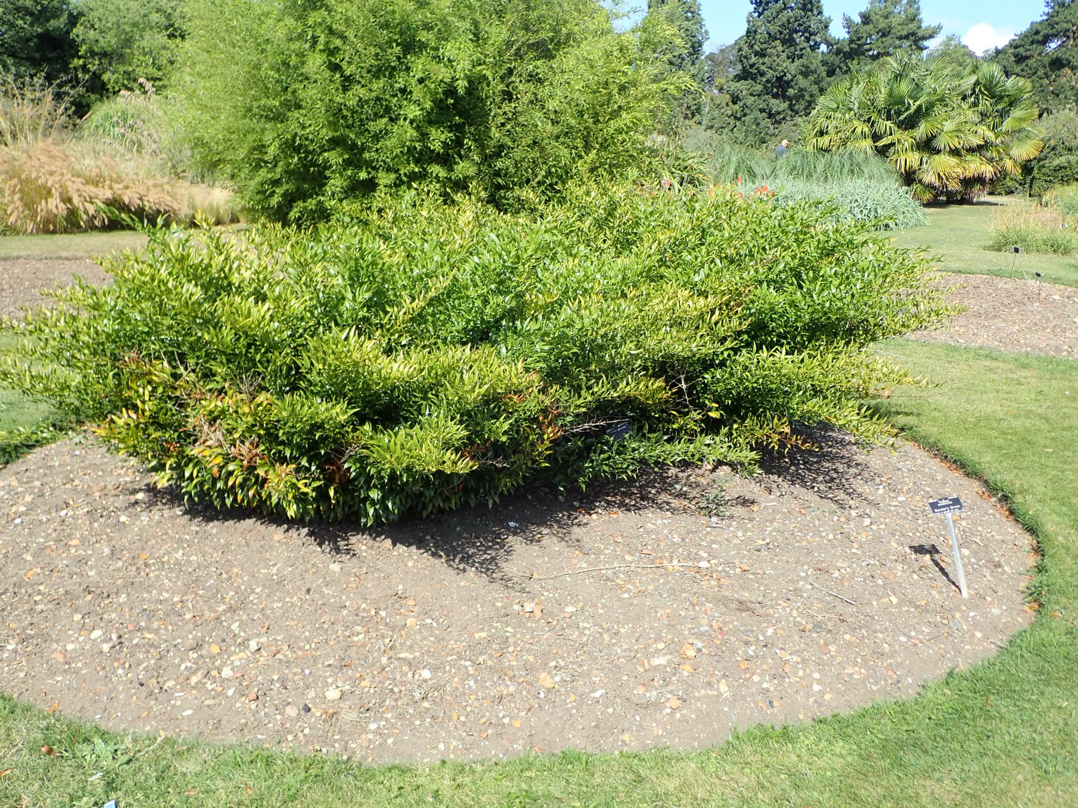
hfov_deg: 60.0
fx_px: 934
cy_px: 404
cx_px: 539
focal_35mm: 30
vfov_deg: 46.8
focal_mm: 5.5
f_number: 3.2
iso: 100
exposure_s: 1/640
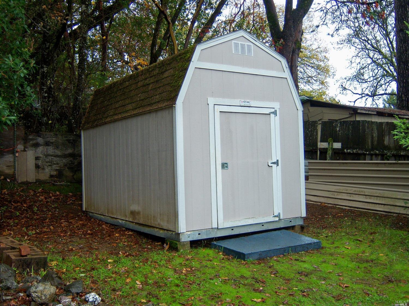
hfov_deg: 51.4
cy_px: 153
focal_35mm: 36
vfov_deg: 39.6
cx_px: 204
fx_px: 425
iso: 80
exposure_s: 1/100
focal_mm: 7.5
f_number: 2.8
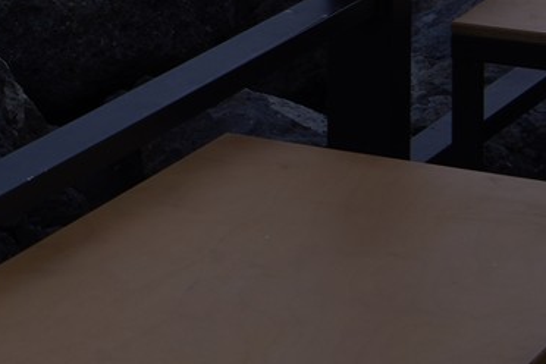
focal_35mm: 188
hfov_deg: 9.5
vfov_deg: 6.9
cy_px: -512
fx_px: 2851
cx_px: -828
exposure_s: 1/100
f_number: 14
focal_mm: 35
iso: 100
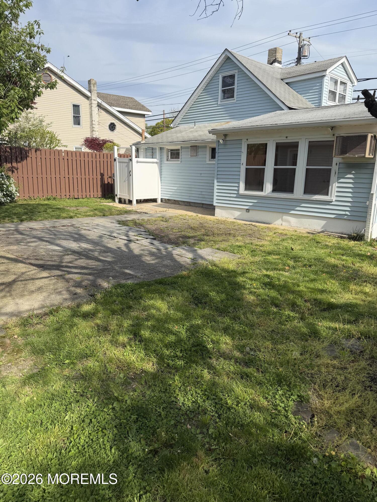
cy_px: 251
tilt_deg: -13.7
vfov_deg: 71.6
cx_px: 188
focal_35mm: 24
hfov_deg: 56.8
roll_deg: -1.1
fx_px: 349
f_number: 1.78
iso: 80
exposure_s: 1/4167
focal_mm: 6.76
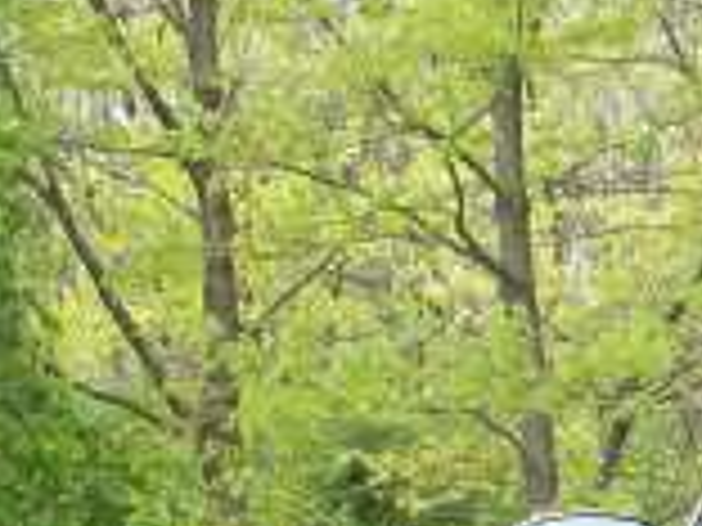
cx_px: 1498
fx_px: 4786
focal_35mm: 236
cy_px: 1007
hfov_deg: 7.9
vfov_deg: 6.1
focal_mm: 7.6
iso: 80
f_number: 3.1
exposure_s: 1/186
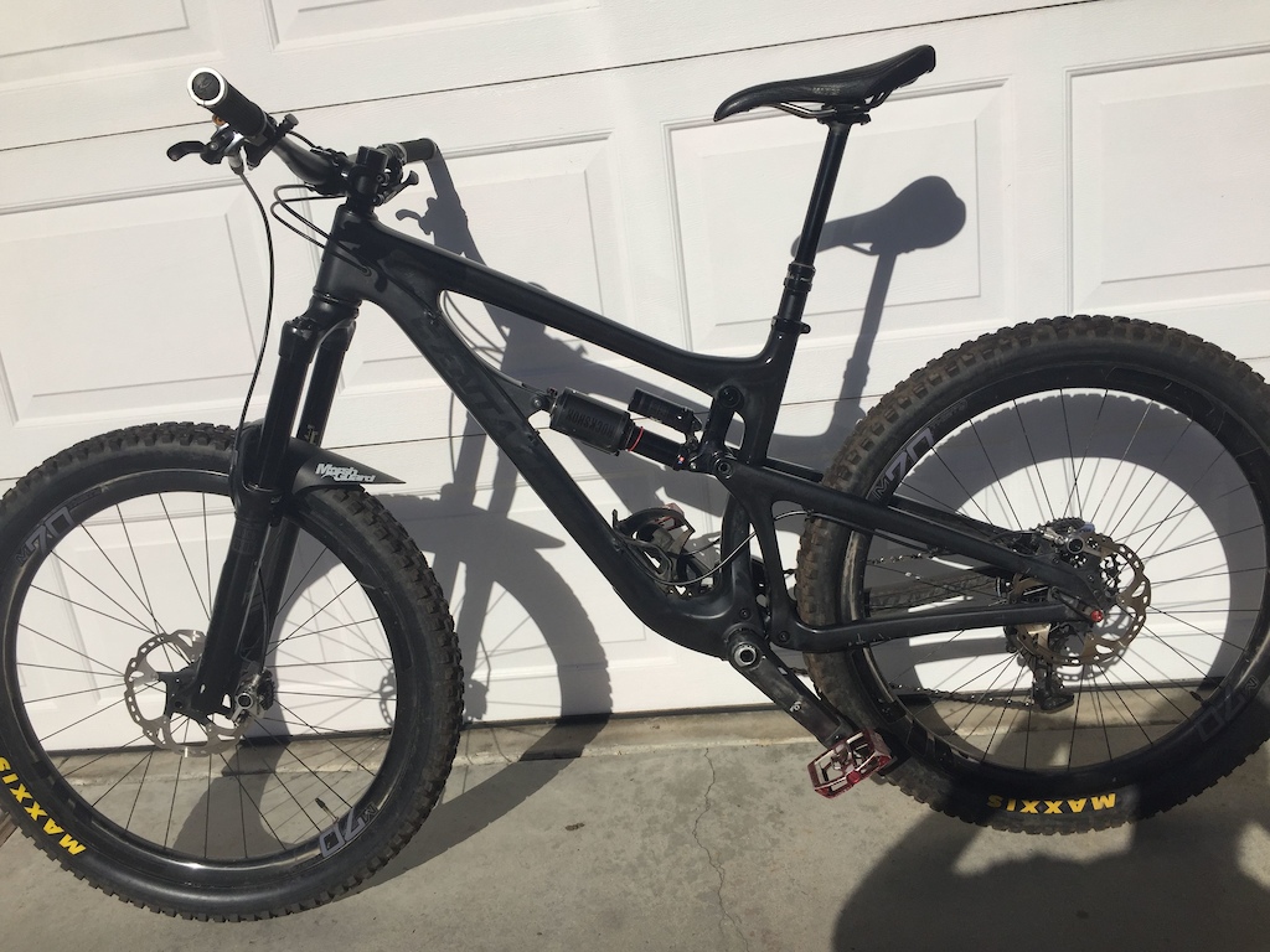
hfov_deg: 61.7
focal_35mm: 29
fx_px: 1064
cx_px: 635
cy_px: 476
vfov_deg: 48.2
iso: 32
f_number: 2.2
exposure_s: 1/4950
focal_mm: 4.15
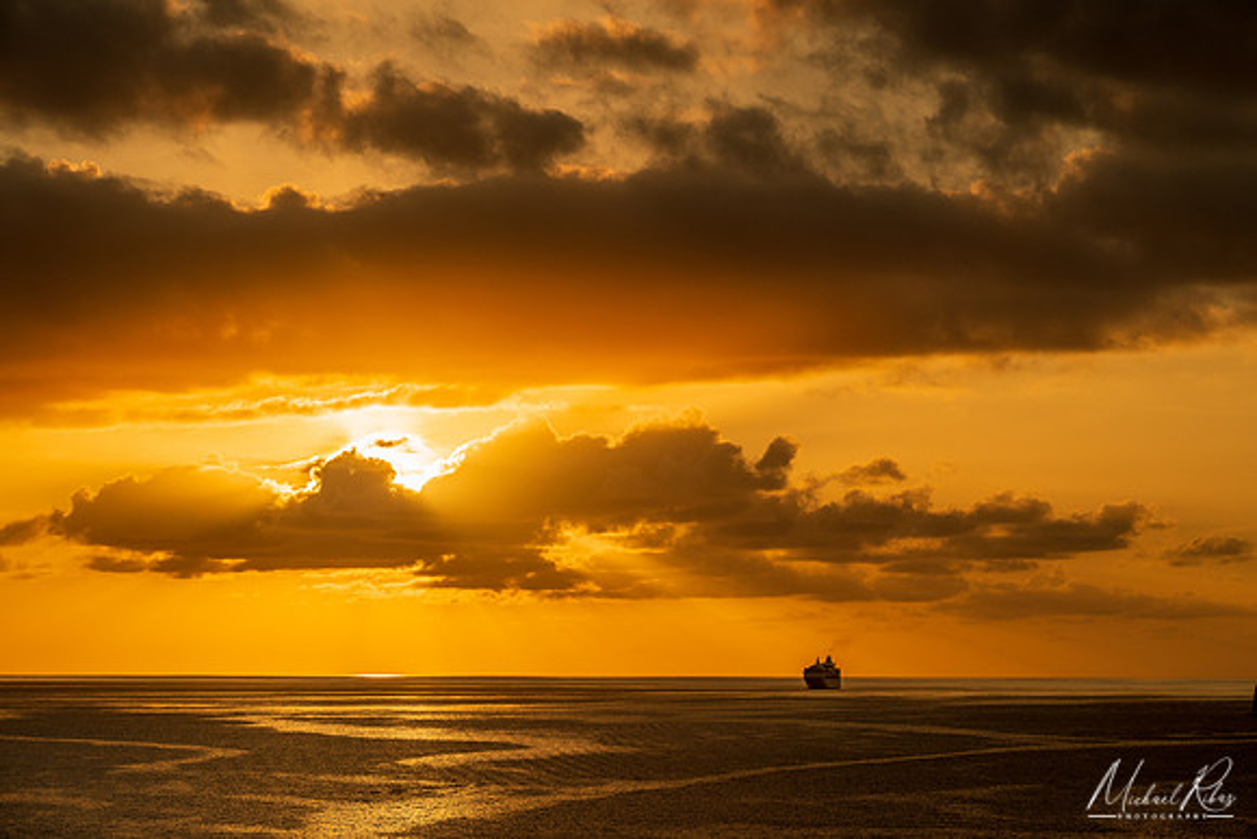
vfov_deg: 12.4
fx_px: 3868
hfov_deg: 18.5
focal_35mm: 111
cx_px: 645
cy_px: 409
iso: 100
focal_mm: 72
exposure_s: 1/1000
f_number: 8
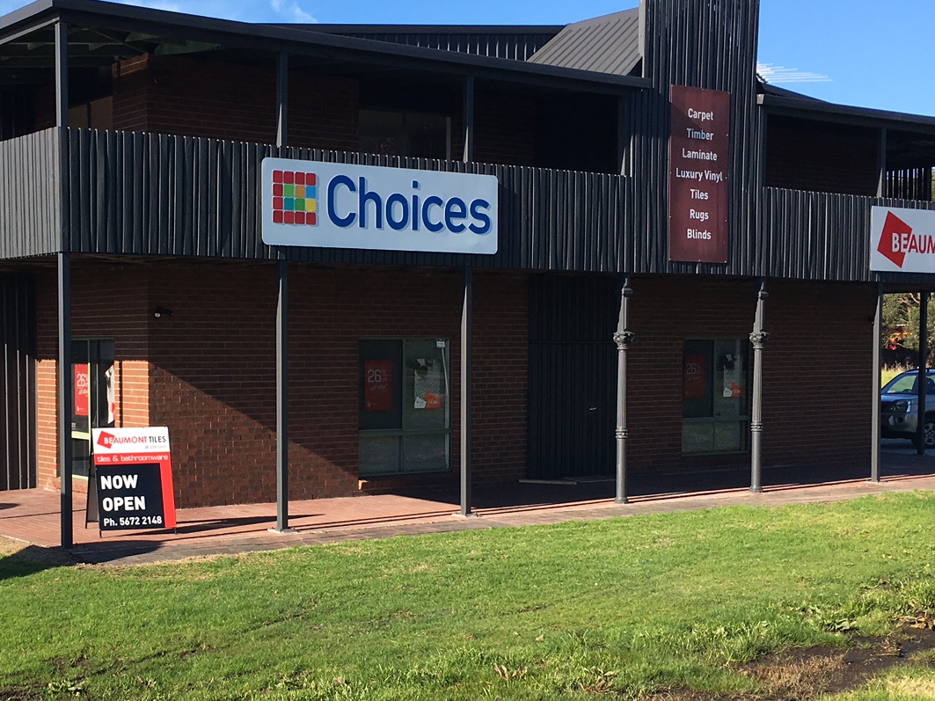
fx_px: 1485
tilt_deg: -3.3
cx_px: 264
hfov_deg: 34.4
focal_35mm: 55
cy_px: 413
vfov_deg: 26.5
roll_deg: +0.2
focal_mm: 4.15
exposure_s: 1/1083
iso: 25
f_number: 2.2
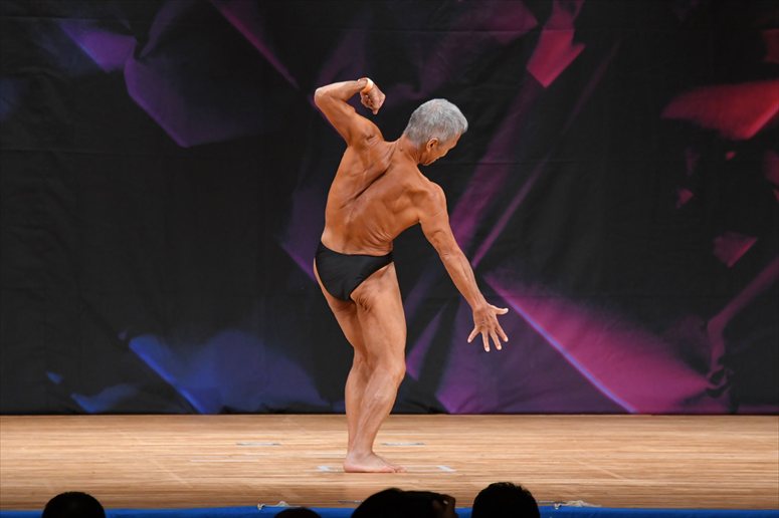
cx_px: 390
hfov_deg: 7.6
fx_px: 5840
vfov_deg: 5.1
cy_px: 259
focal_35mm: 270
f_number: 5.6
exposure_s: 1/400
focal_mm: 180
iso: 3200
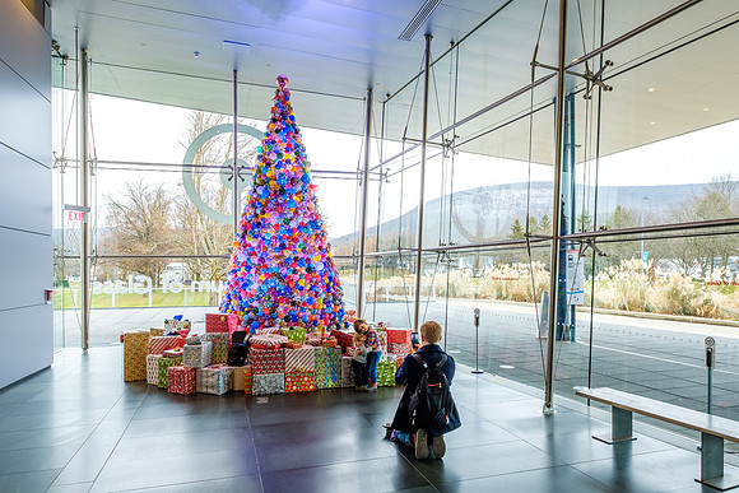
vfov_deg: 54.5
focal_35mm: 23
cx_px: 370
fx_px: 478
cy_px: 272
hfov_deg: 75.4
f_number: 8
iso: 200
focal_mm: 13.8
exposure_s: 1/15
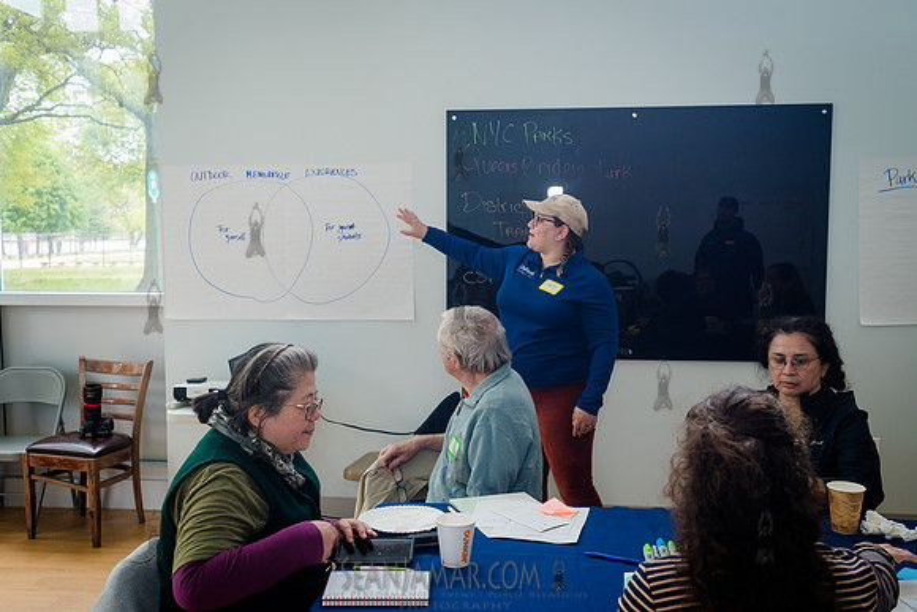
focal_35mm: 35
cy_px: 306
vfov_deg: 37.8
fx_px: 894
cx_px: 458
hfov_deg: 54.3
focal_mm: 35
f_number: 5
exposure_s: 1/200
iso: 1250
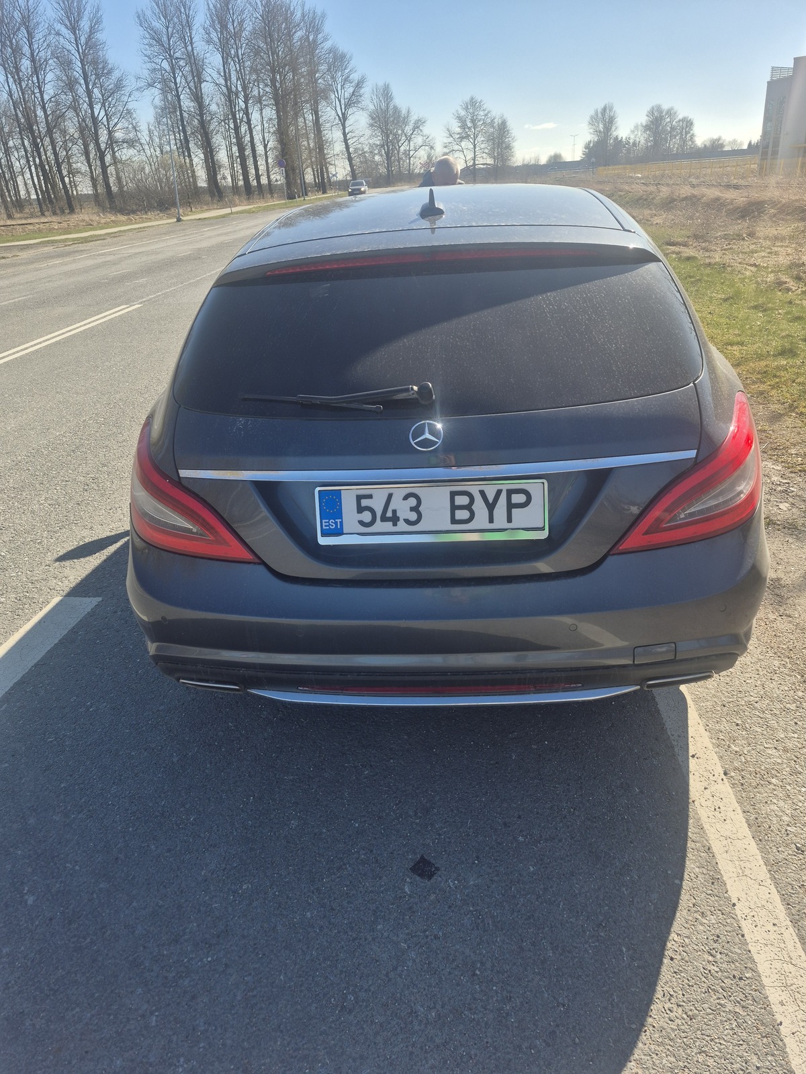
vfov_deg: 73.9
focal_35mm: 23
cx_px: 403
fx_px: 714
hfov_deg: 58.9
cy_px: 537
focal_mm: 5.4
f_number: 1.8
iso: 25
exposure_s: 1/1568
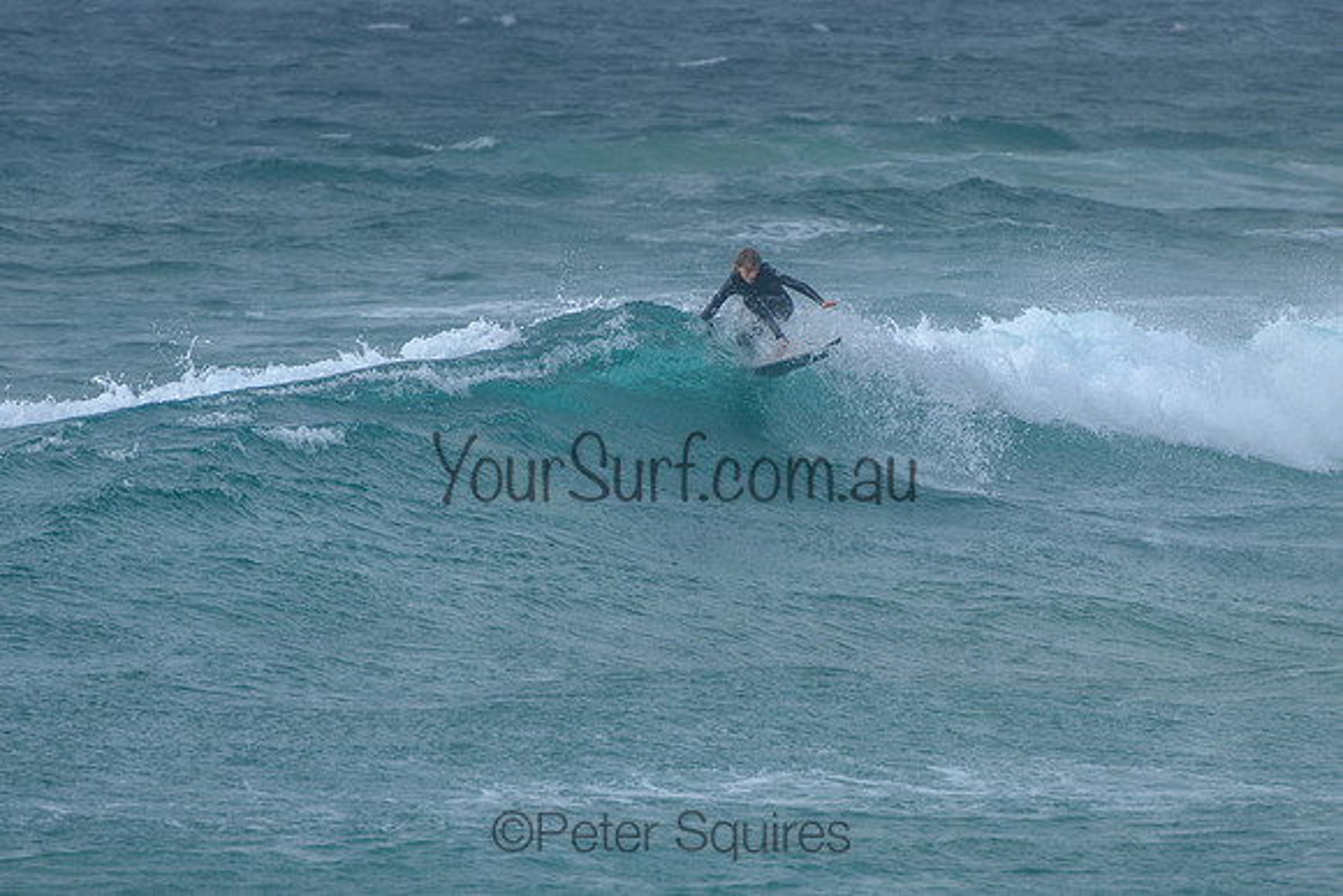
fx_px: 20534
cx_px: 769
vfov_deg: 2.5
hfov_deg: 3.7
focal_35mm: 550
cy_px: 530
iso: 500
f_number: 7.1
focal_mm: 400
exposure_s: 1/2000
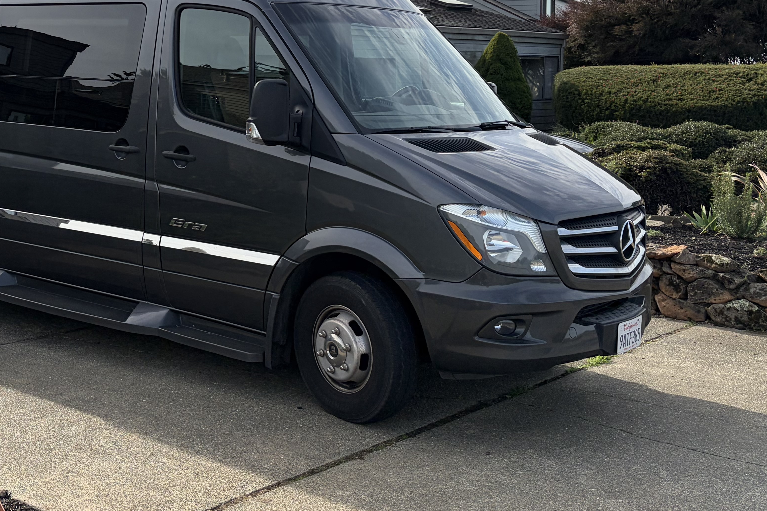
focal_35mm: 50
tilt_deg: -2.1
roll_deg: -0.5
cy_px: 146
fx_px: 1065
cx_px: 175
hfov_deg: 38.4
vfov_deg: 26.7
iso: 64
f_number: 1.6
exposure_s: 1/5348
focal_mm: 5.96
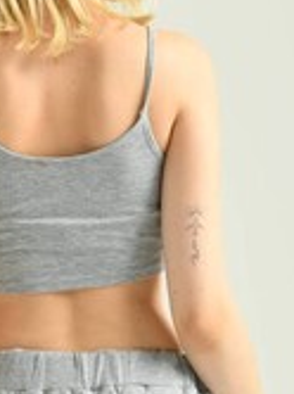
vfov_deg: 5.8
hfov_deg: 4.4
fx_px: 3849
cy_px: 548
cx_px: 45
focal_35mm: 339
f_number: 5.6
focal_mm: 78
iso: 125
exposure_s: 1/160
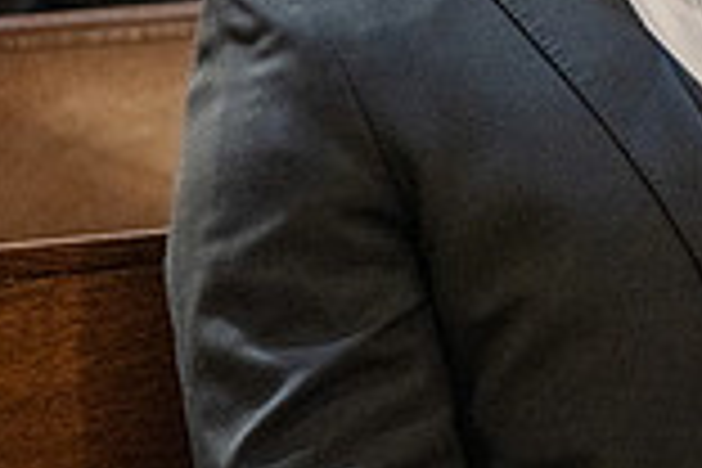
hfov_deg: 4.1
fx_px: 9788
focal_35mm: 502
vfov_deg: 2.7
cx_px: 1125
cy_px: -97
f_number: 2.8
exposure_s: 1/100
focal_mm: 135
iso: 2000
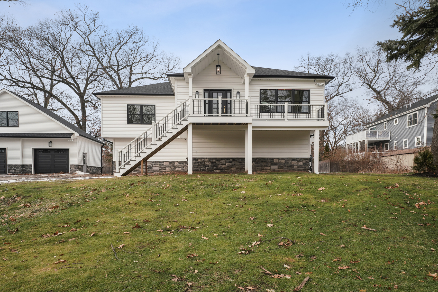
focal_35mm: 24
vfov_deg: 53.1
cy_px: 146
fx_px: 292
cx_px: 219
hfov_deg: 73.7
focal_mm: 24
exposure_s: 1/160
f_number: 10
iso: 320
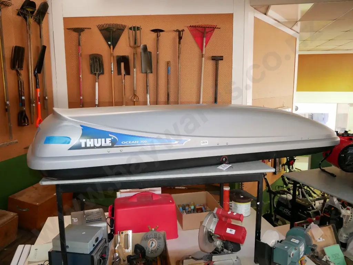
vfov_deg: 46.8
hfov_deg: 59.9
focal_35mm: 30
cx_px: 176
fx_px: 306
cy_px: 132
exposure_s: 1/160
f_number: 4
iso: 3200
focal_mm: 15
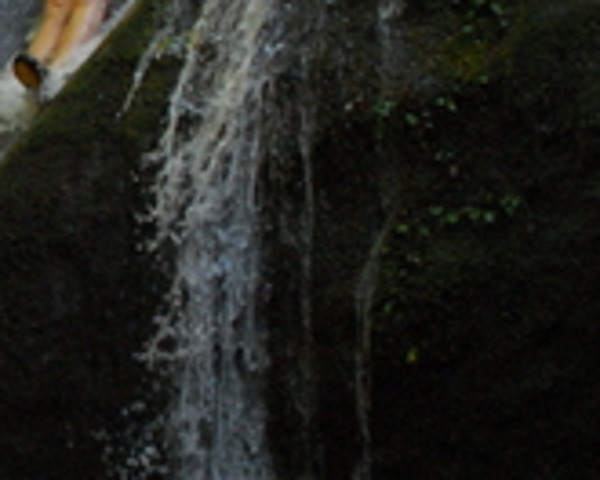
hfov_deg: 13.1
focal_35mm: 137
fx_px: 2433
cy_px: 129
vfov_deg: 11.2
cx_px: -360
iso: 640
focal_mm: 20
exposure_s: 1/500
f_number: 3.5
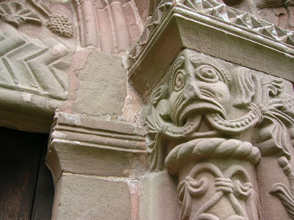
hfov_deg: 54.0
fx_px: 289
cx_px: 147
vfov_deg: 41.8
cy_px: 110
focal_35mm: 34
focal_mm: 5.7
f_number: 2.9
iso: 50
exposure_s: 1/29.8
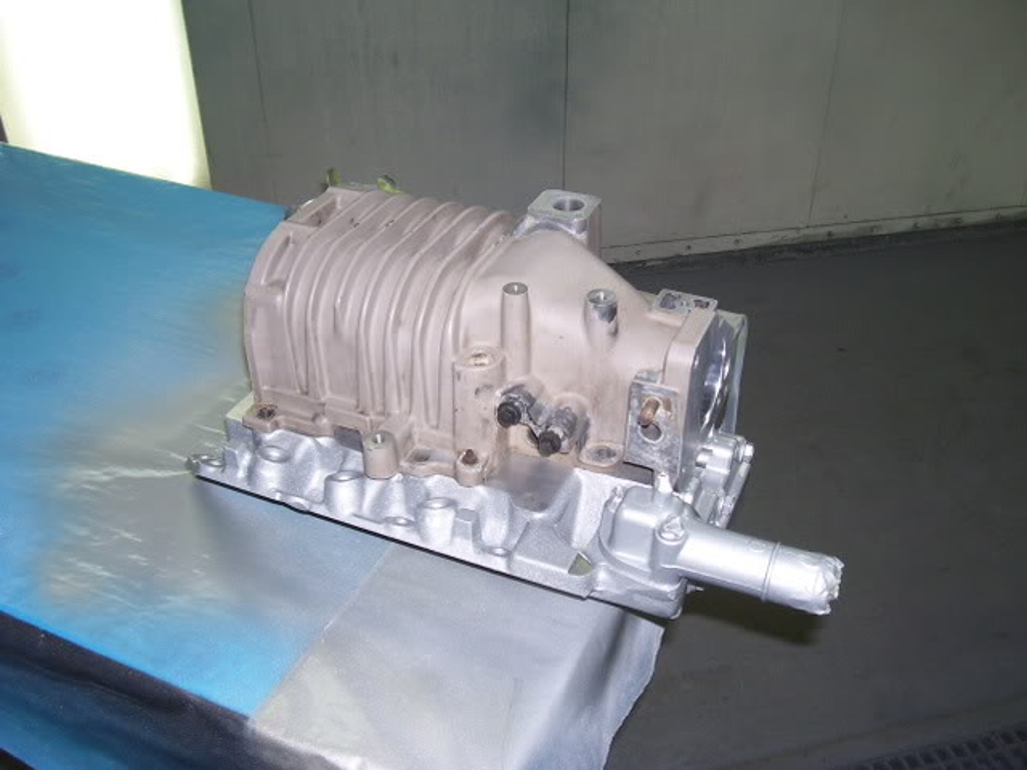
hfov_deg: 54.0
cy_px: 385
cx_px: 514
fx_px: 1009
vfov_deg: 41.8
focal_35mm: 34
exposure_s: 1/60
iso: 80
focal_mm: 5.6
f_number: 2.7
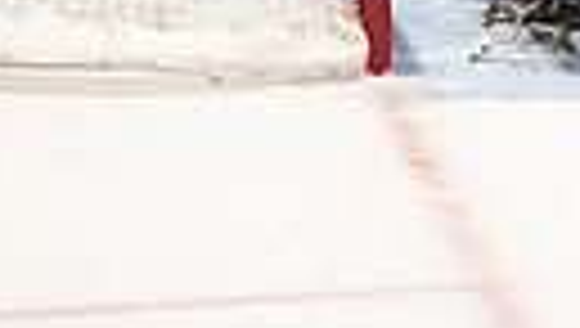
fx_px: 5190
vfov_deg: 3.6
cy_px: -428
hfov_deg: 6.3
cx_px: 819
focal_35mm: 337
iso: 2000
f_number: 2.8
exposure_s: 1/1000
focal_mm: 70
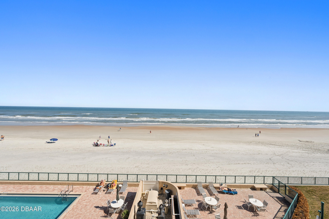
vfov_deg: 81.2
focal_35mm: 14
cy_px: 110
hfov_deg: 104.3
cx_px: 164
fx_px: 128
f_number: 9
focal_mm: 14
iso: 100
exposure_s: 1/125
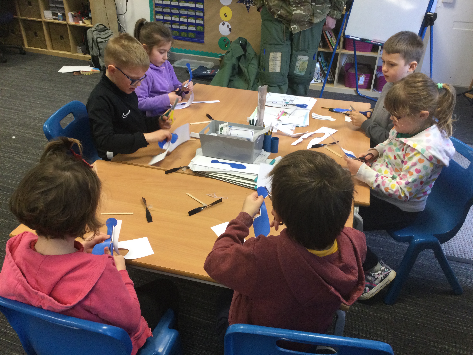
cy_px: 178
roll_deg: -2.3
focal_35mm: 31
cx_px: 236
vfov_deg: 45.4
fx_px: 424
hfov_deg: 58.4
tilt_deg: -31.3
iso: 80
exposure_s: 1/33
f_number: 2.4
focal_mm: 3.3
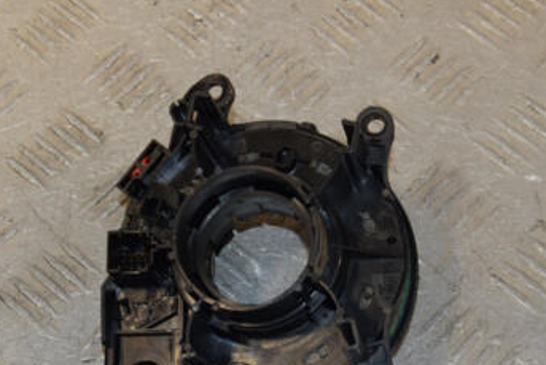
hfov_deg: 19.4
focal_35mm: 105
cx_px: 239
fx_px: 1593
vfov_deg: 13.0
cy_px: 218
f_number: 8
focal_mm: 40
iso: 800
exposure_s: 1/200
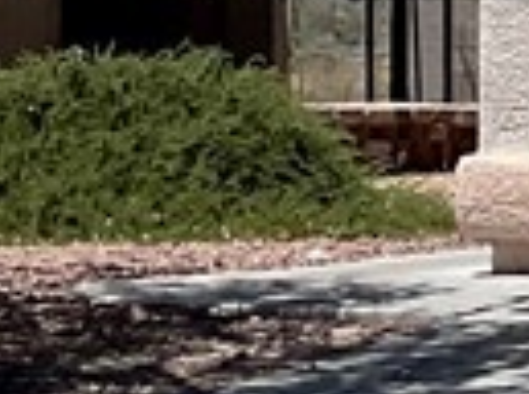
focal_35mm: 231
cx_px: 1374
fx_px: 3520
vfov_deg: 6.4
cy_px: -62
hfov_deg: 7.8
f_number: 1.8
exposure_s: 1/3125
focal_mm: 3
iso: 16
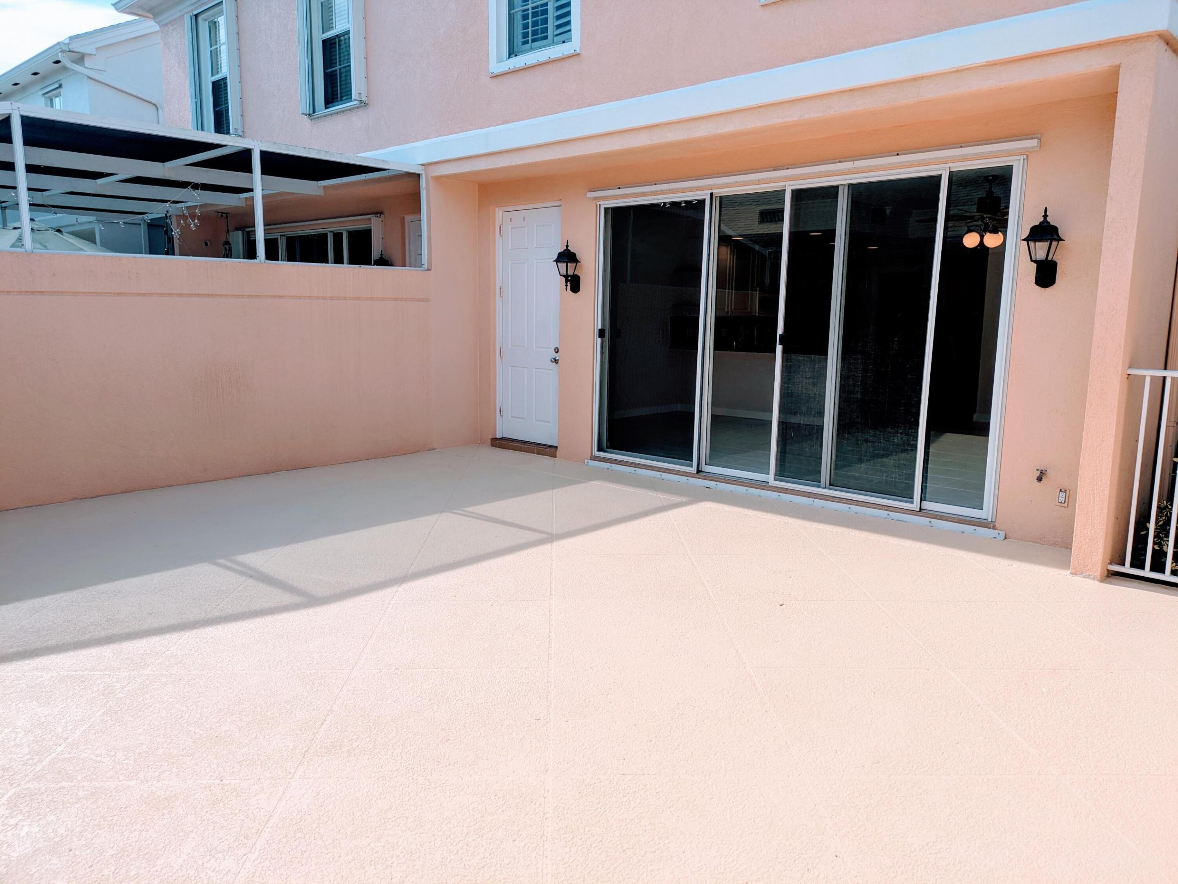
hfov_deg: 69.4
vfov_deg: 54.9
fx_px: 851
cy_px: 442
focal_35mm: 25
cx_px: 589
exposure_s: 1/1776
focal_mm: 5.43
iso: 43
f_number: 1.89
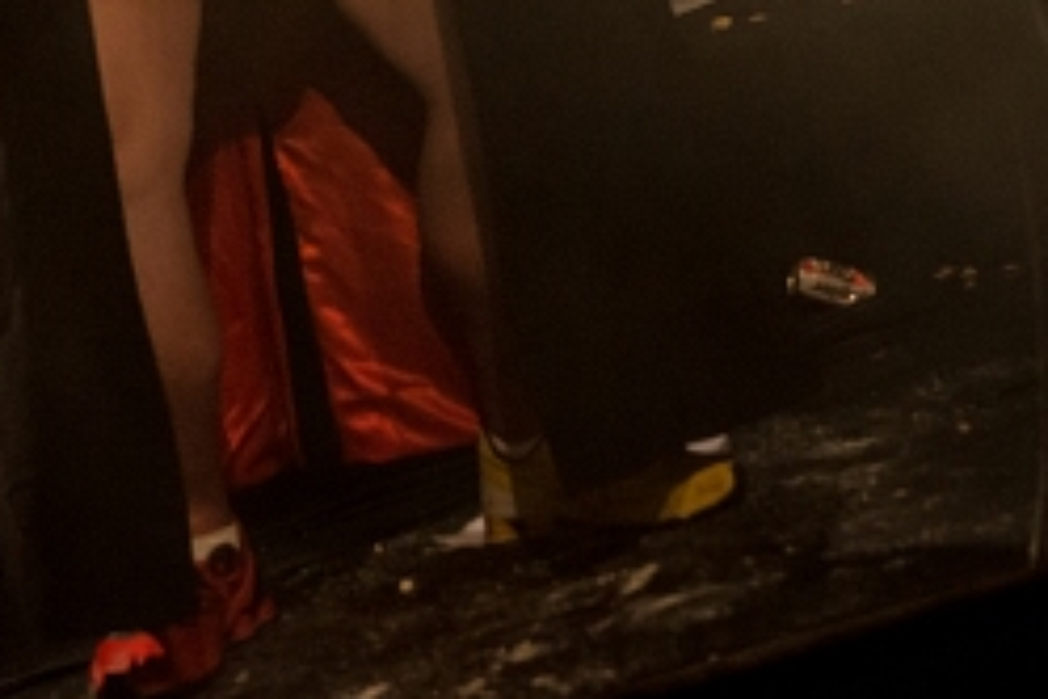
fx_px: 3202
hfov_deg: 18.6
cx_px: 391
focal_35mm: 110
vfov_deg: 12.0
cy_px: -251
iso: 3200
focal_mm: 38
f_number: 2.8
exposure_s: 1/500
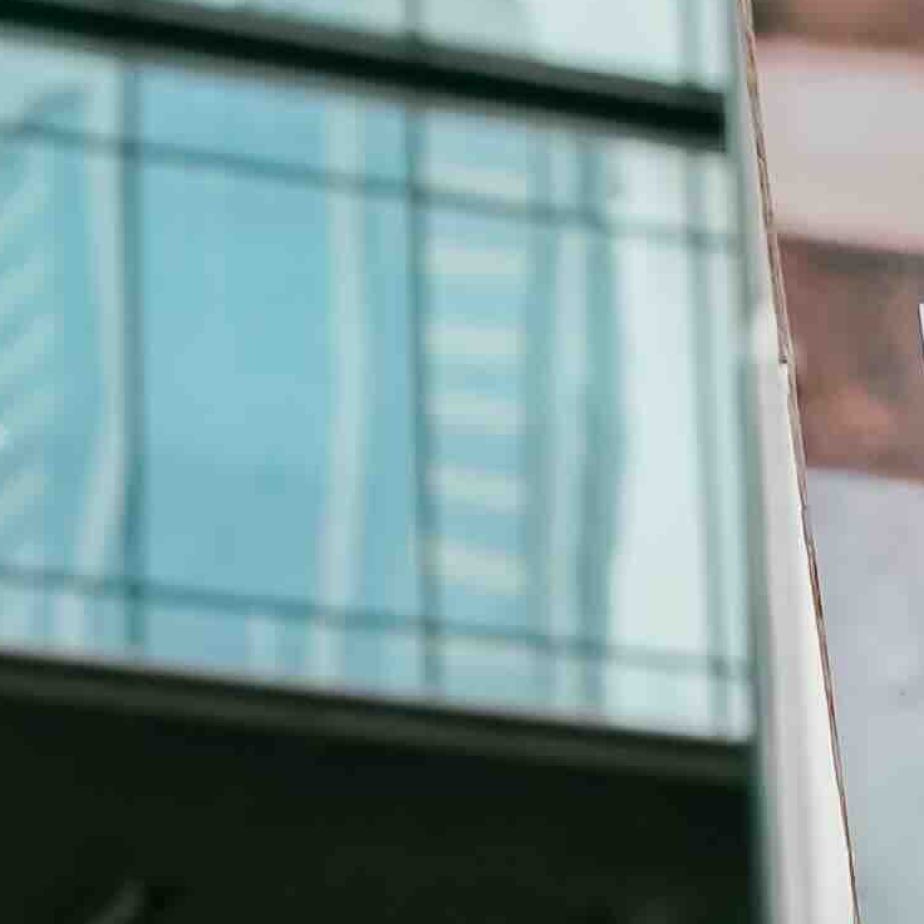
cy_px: 1152
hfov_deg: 11.6
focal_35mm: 147
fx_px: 4439
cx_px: -247
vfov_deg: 11.6
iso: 320
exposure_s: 1/1250
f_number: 3.2
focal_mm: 16
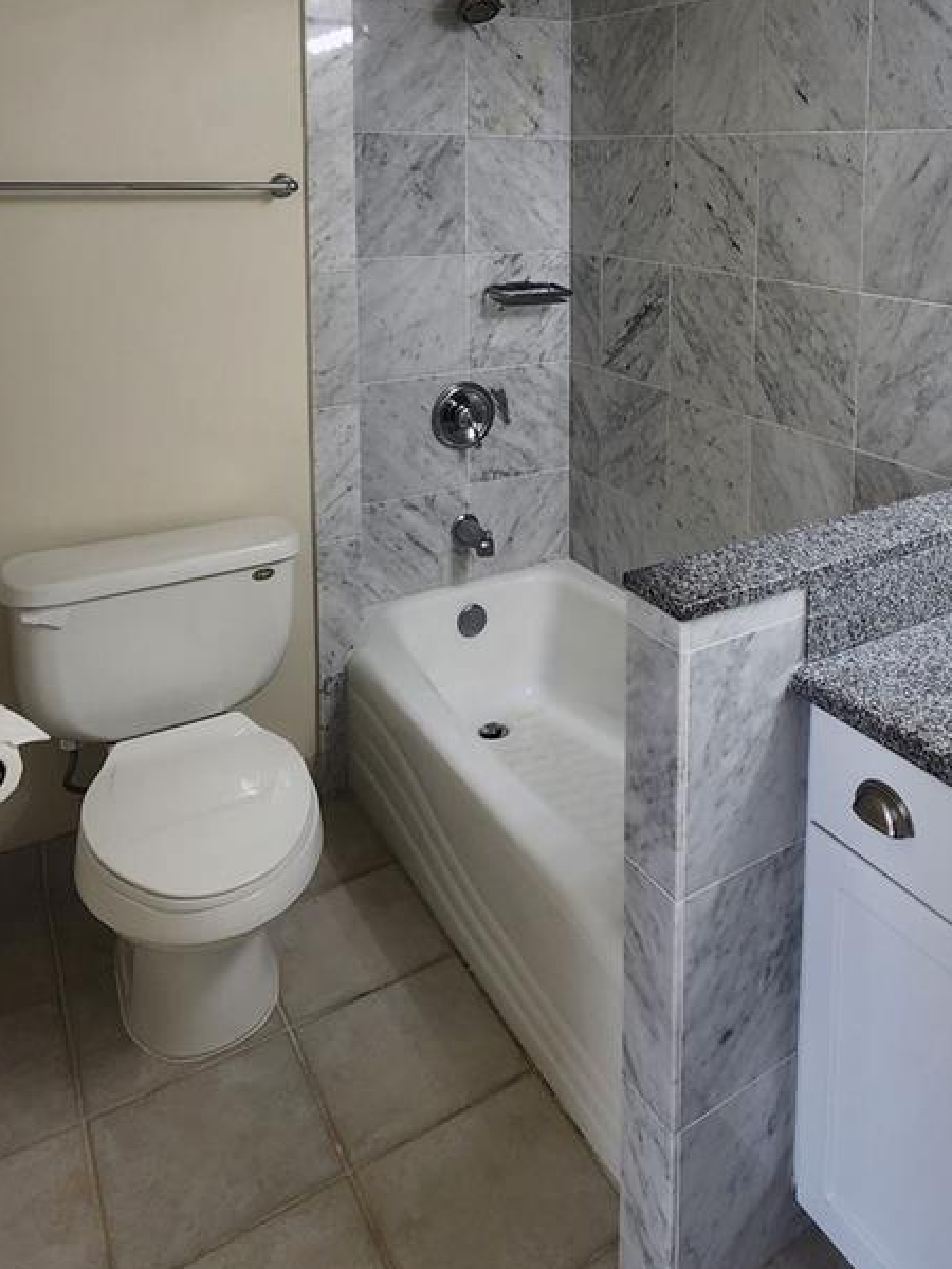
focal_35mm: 26
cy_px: 262
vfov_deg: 62.0
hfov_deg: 51.7
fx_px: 953
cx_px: 662
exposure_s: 1/120
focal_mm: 2.2
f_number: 2.2
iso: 80
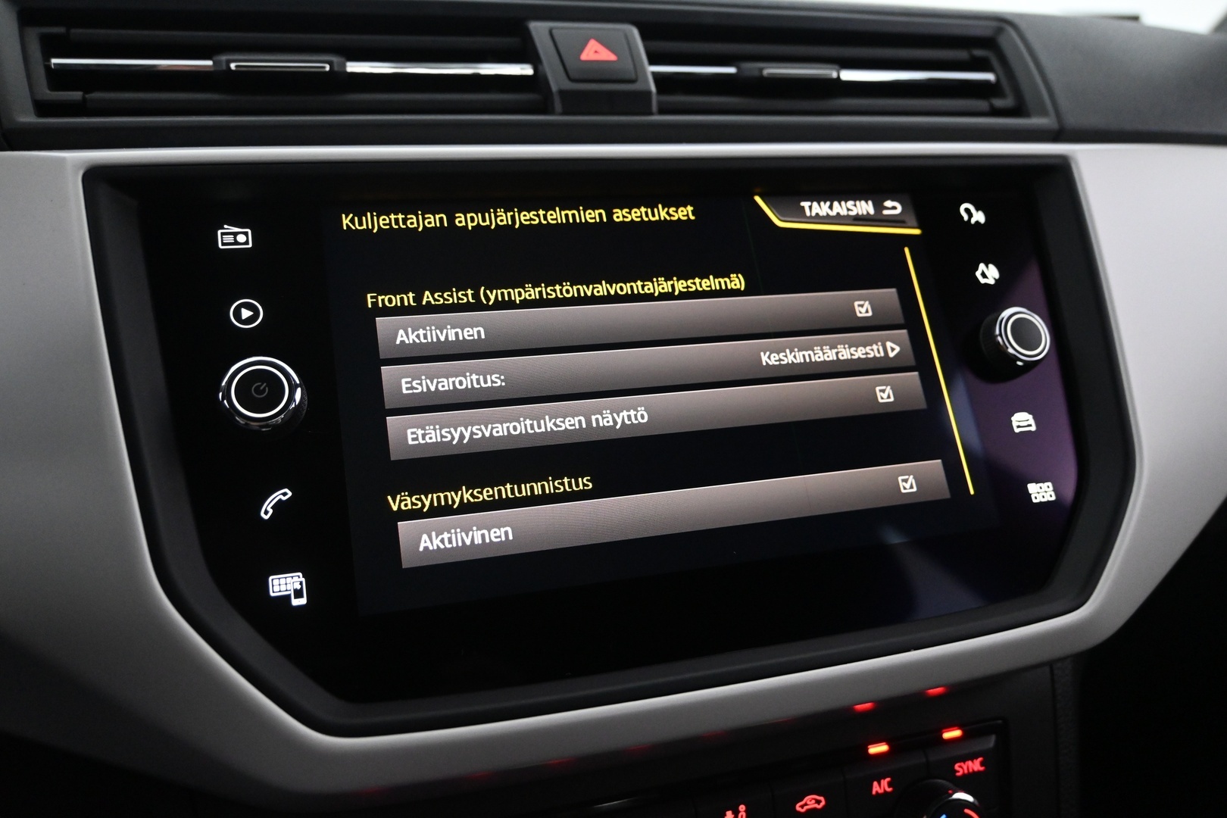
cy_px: 409
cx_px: 614
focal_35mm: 29
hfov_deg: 63.2
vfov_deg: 44.6
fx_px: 997
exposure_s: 1/50
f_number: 3.8
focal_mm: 19.5
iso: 3200
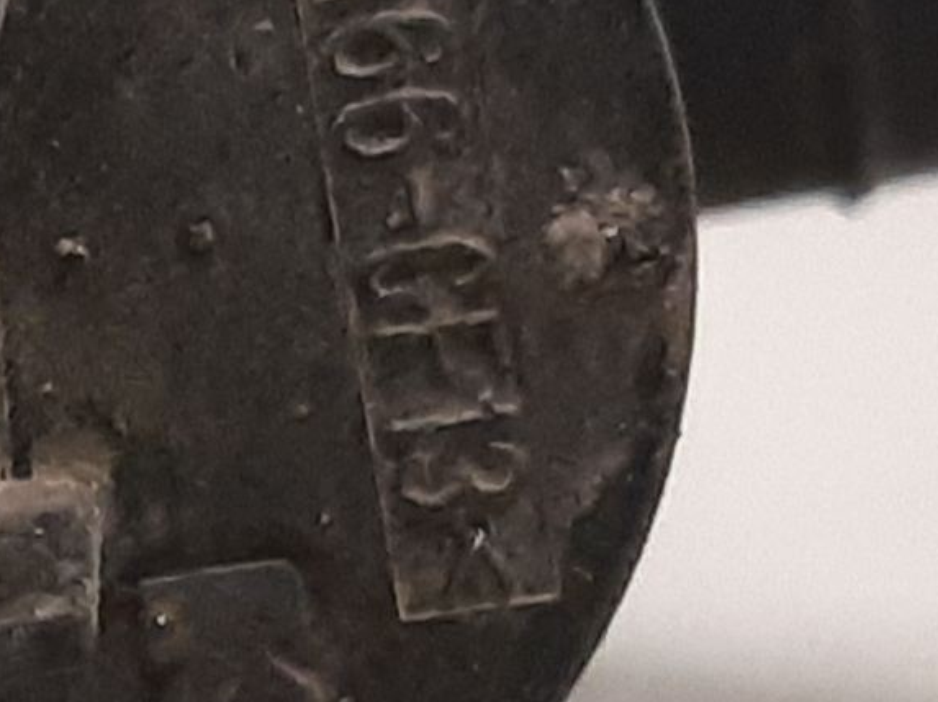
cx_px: -465
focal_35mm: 93
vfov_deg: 15.9
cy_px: 324
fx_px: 2518
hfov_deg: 18.7
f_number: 1.7
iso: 250
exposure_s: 1/50
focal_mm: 3.93
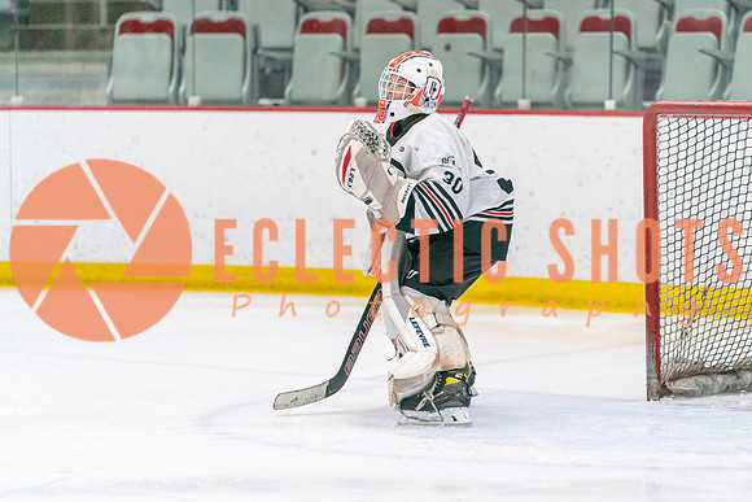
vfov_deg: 5.6
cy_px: 294
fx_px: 5162
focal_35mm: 247
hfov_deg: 8.3
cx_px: 440
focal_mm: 200
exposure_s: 1/1250
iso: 3200
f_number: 2.8
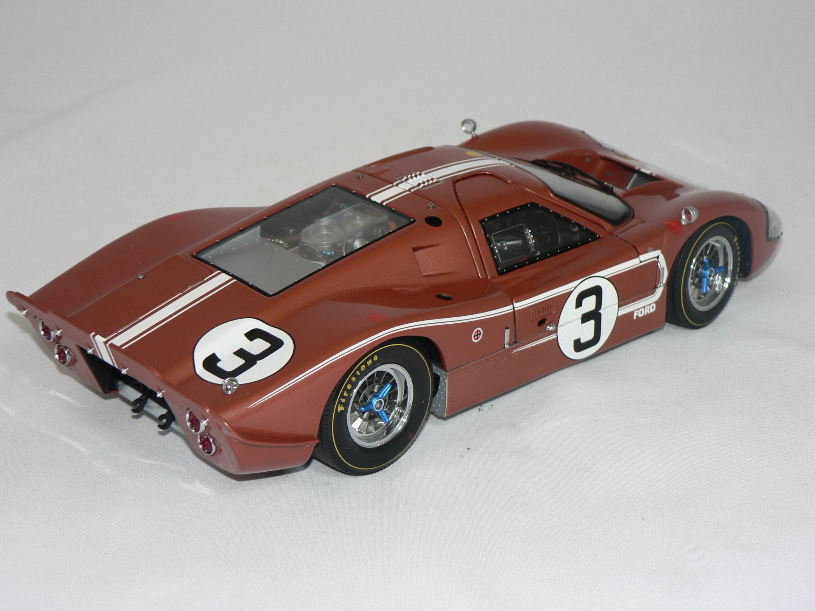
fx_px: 2048
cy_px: 306
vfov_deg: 17.0
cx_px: 408
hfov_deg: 22.5
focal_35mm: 87
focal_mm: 14.5
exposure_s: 1/60
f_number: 3.2
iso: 80
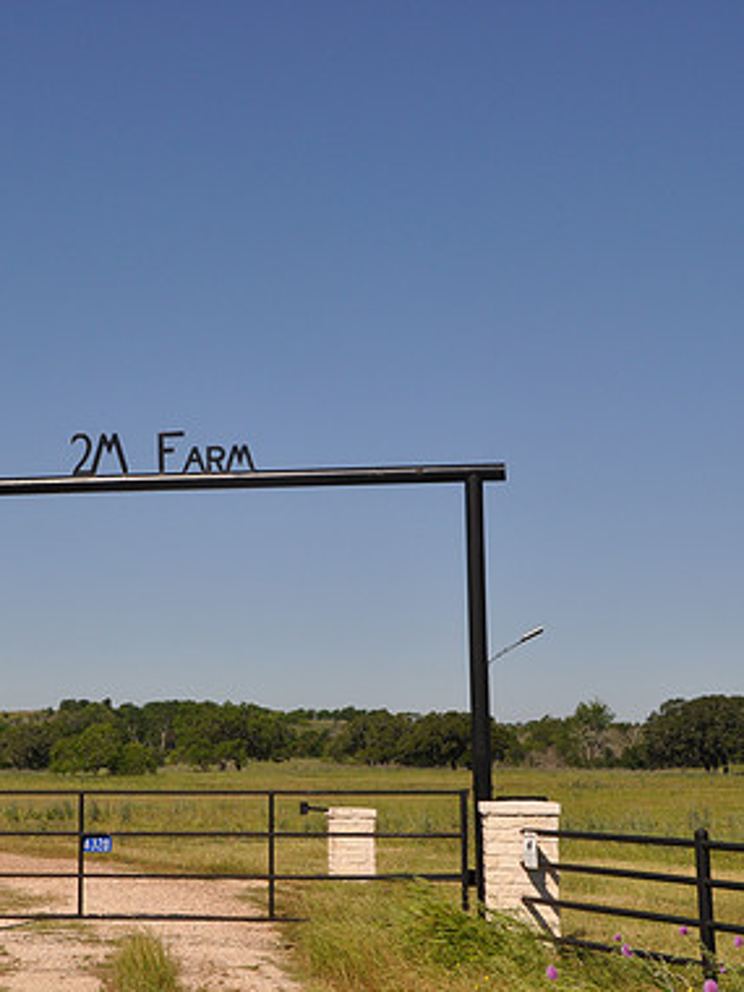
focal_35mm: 66
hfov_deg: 22.1
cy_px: 497
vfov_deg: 29.4
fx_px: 1891
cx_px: 185
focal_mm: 30
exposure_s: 1/400
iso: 200
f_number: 10
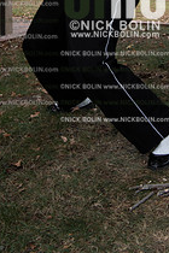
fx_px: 514
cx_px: 115
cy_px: 4
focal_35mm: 73
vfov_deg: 26.3
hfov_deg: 18.6
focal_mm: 34
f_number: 8
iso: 500
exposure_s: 1/100
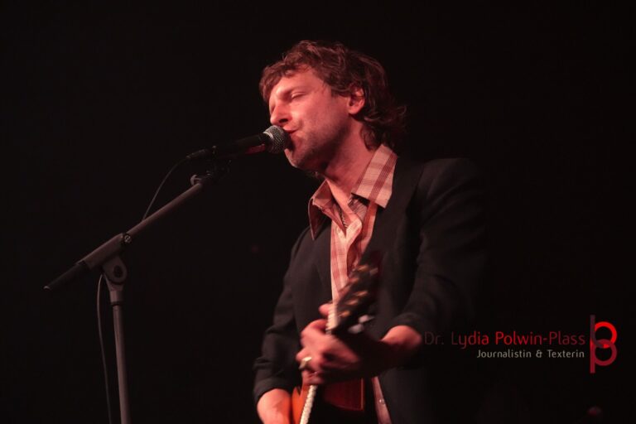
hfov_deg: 15.5
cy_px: 212
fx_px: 2332
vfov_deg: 10.4
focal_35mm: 132
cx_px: 318
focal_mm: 88
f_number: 5.6
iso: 6400
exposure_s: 1/50
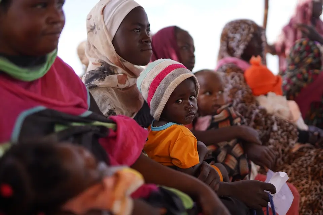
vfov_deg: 27.0
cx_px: 162
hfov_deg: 39.6
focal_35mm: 50
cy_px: 108
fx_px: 449
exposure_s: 1/2000
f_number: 1.4
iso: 100
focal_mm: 50
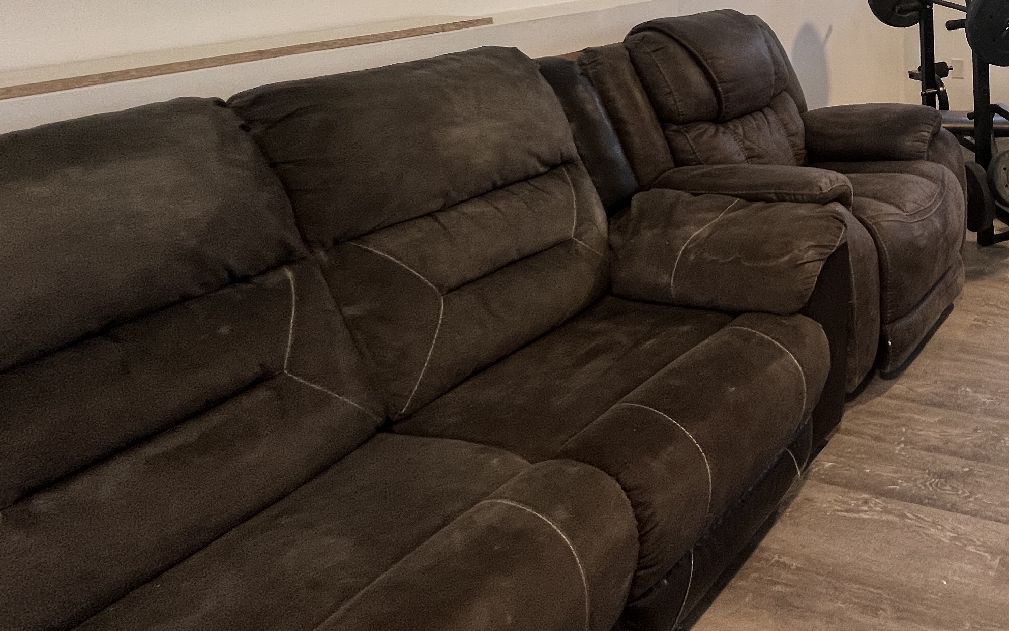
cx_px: 1012
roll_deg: +0.1
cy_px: -13
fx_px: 770
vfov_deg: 38.9
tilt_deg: -6.6
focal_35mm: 28
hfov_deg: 52.5
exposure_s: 1/60
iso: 125
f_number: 1.8
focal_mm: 1.57
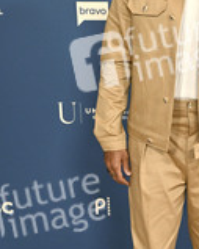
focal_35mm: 97
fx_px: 715
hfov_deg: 15.6
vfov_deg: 19.8
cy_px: 133
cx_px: 196
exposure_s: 1/320
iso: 2000
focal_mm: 41
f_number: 5
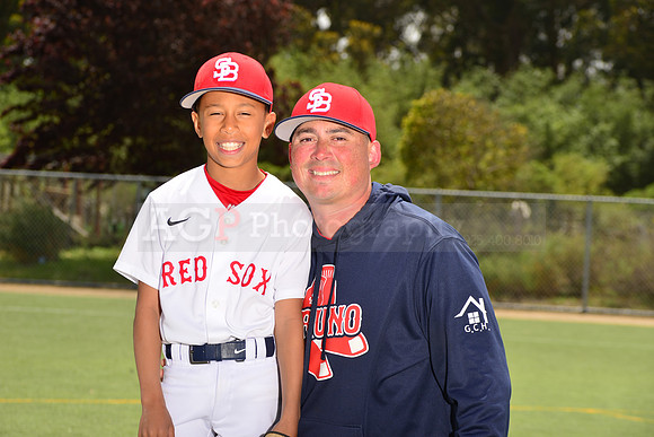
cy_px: 218
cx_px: 327
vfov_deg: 10.2
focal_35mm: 135
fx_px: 2453
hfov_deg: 15.2
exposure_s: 1/200
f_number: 11
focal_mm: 135
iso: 125
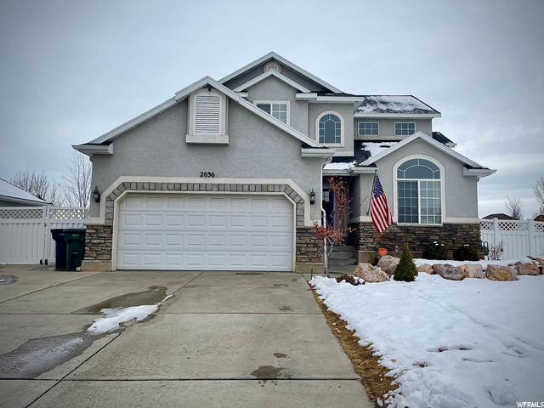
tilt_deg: +4.7
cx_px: 272
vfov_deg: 53.1
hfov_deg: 67.3
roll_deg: -1.5
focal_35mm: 26
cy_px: 204
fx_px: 409
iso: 32
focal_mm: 5.1
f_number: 1.6
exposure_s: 1/2545
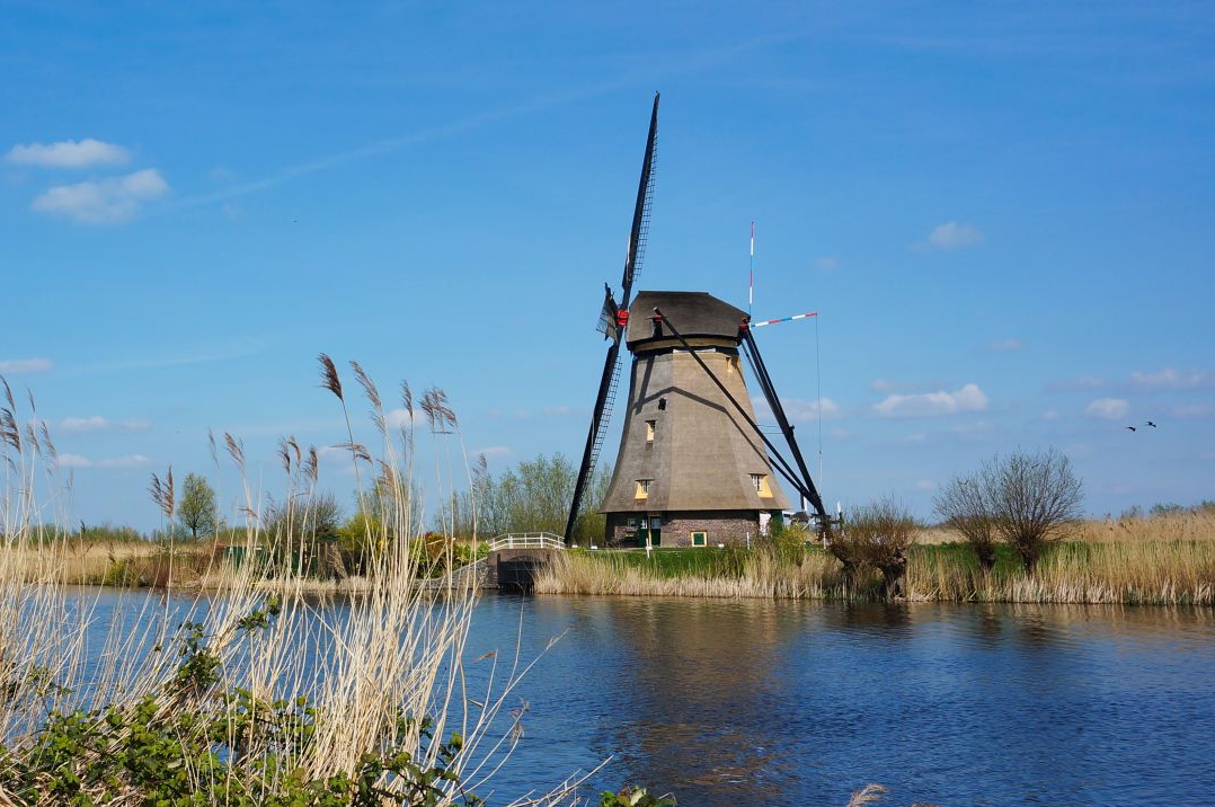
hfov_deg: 41.3
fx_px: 1576
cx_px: 354
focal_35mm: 47
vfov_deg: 28.6
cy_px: 274
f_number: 8
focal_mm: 21
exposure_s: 1/400
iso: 100
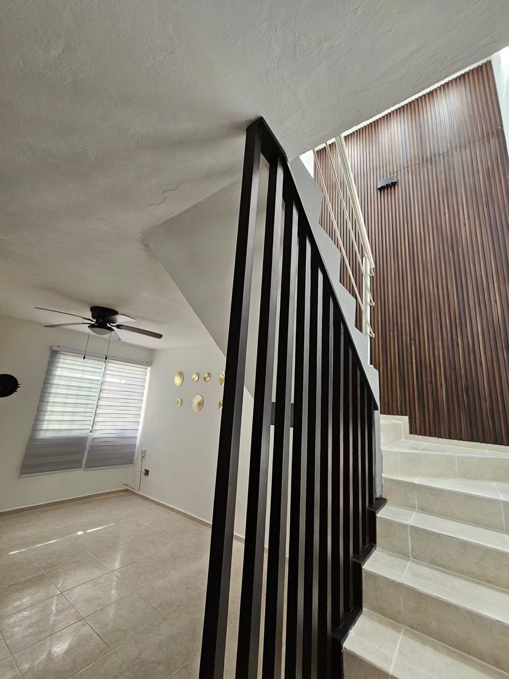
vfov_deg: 106.2
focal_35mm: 13
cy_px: 340
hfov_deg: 89.9
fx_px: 255
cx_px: 254
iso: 250
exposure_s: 1/100
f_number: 2.2
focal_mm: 2.2
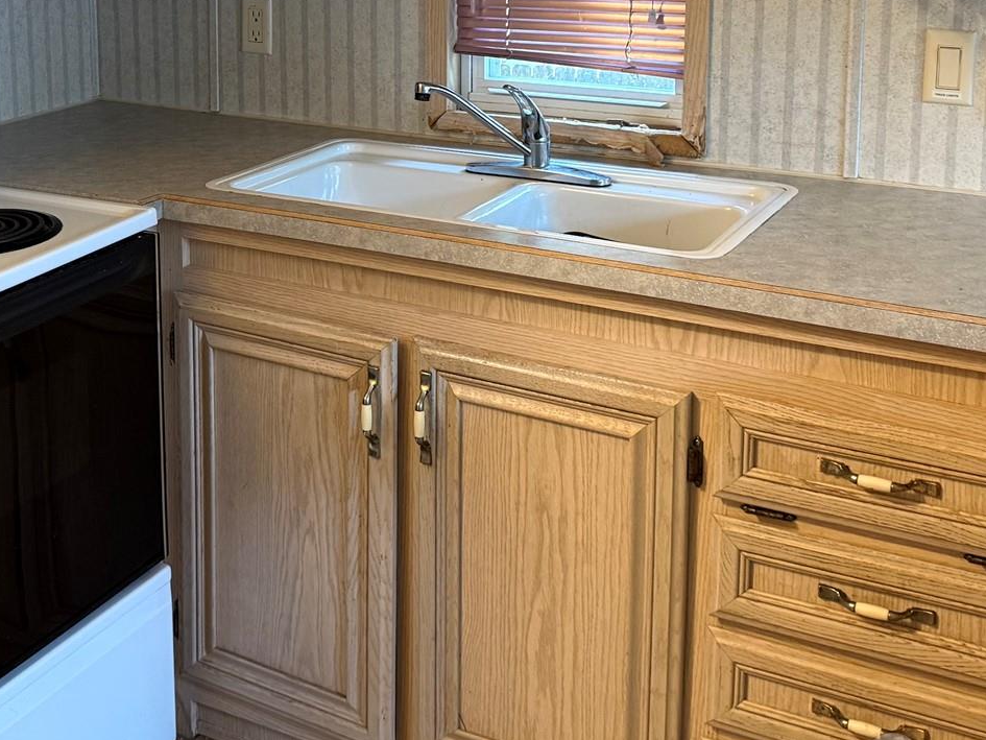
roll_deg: +0.5
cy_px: 59
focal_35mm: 52
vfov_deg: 27.0
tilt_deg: -7.9
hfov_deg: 36.3
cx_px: 306
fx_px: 1481
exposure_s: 1/60
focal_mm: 6.76
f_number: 1.78
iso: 320
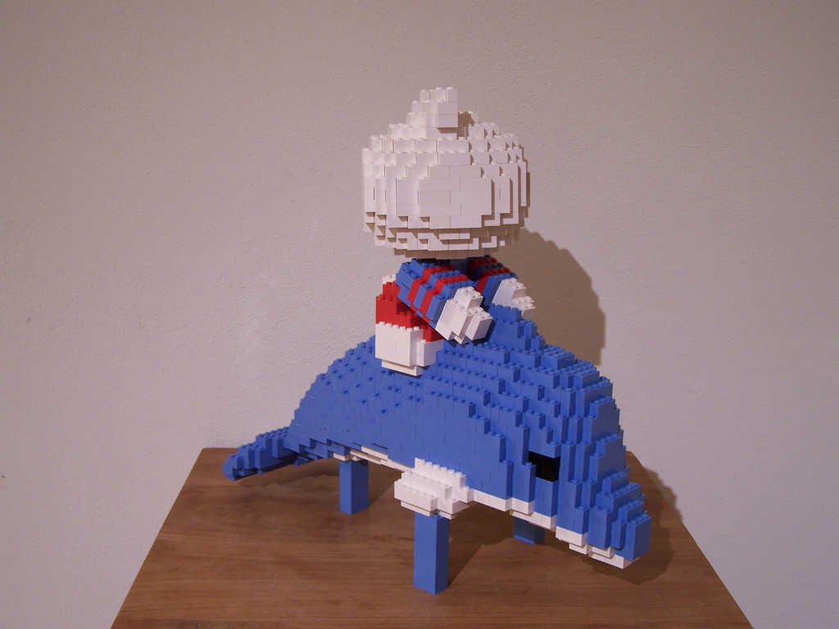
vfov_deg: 36.0
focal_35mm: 40
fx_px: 969
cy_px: 314
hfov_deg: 46.8
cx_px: 420
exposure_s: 1/2
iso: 80
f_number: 2.8
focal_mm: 6.7
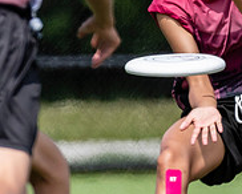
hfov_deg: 0.7
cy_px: -52
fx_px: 19803
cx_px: 382
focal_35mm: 2762
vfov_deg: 0.6
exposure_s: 1/1600
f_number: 4
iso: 280
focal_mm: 330
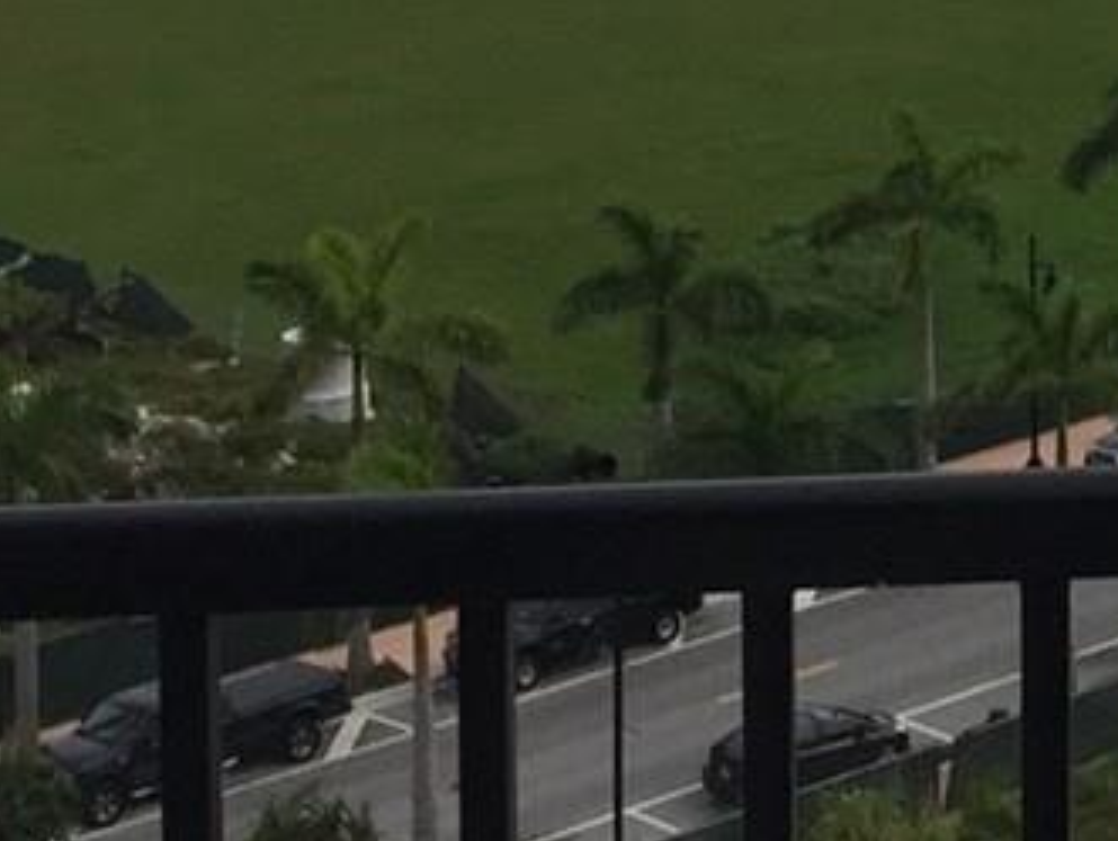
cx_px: 1919
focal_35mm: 140
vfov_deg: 10.2
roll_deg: -1.5
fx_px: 4527
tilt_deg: -3.5
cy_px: -524
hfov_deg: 12.9
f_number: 2.2
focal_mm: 4.15
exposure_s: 1/1464
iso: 32
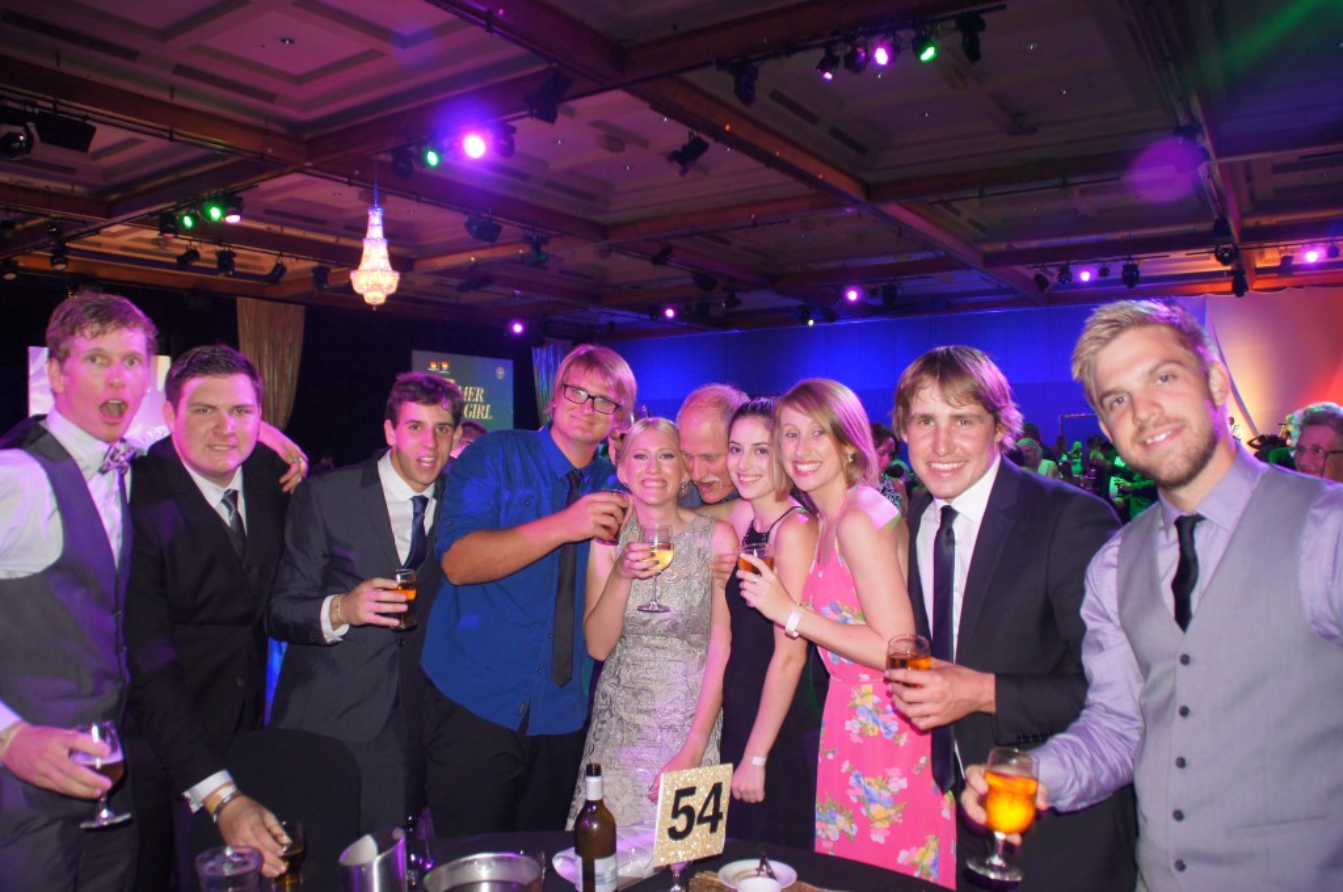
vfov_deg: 47.8
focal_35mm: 27
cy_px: 446
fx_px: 1006
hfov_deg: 67.4
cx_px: 672
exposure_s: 1/40
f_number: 3.5
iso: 800
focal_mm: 18
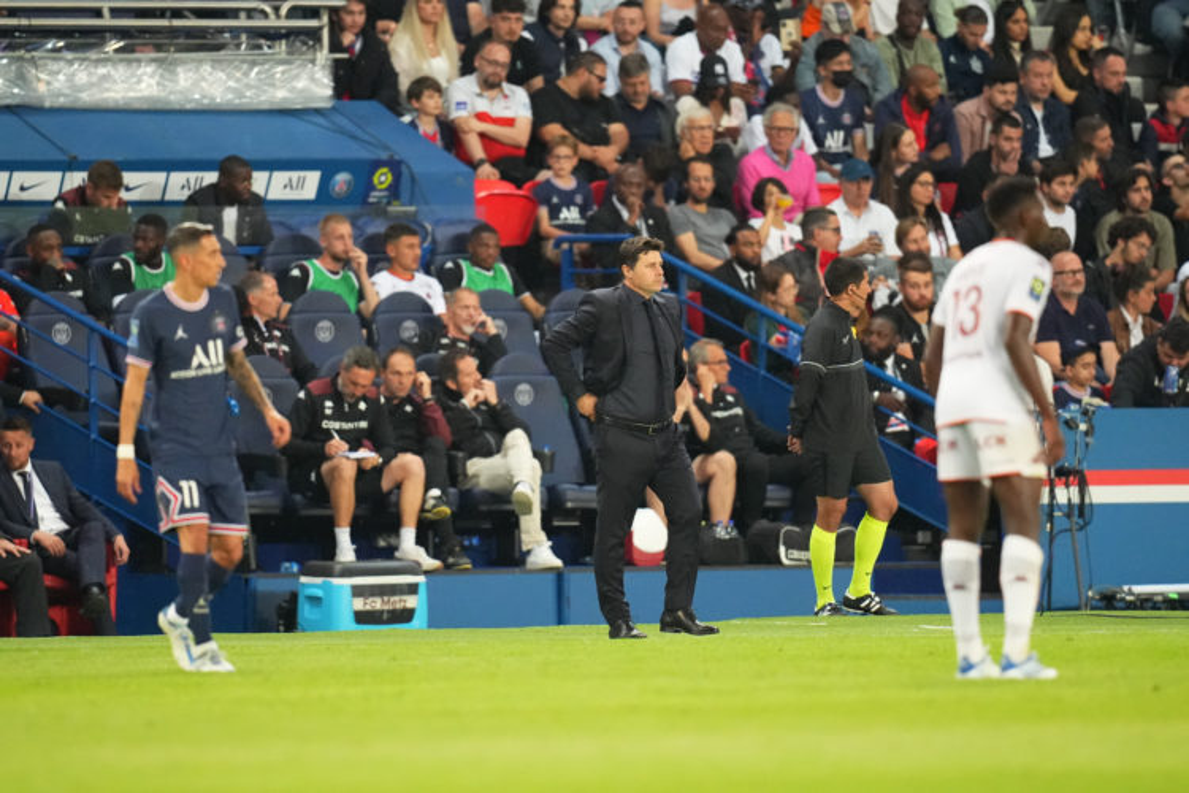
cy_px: 396
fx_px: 19815
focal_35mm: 600
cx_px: 594
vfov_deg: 2.3
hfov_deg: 3.4
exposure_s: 1/1600
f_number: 2.8
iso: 6400
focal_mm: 400
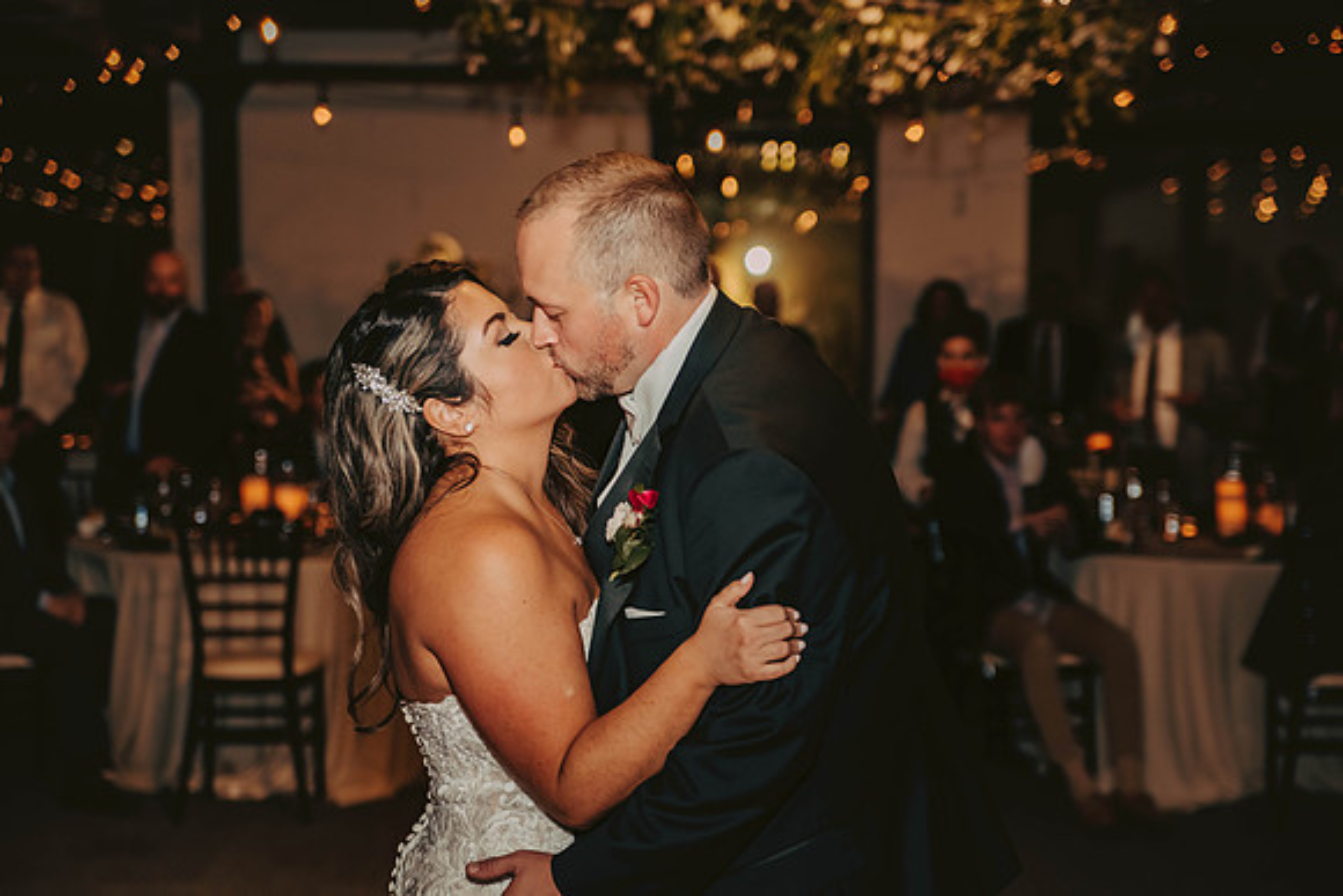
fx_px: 2463
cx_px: 672
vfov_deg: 20.6
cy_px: 448
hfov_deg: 30.5
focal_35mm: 66
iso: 1250
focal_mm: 66
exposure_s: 1/100
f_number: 3.2
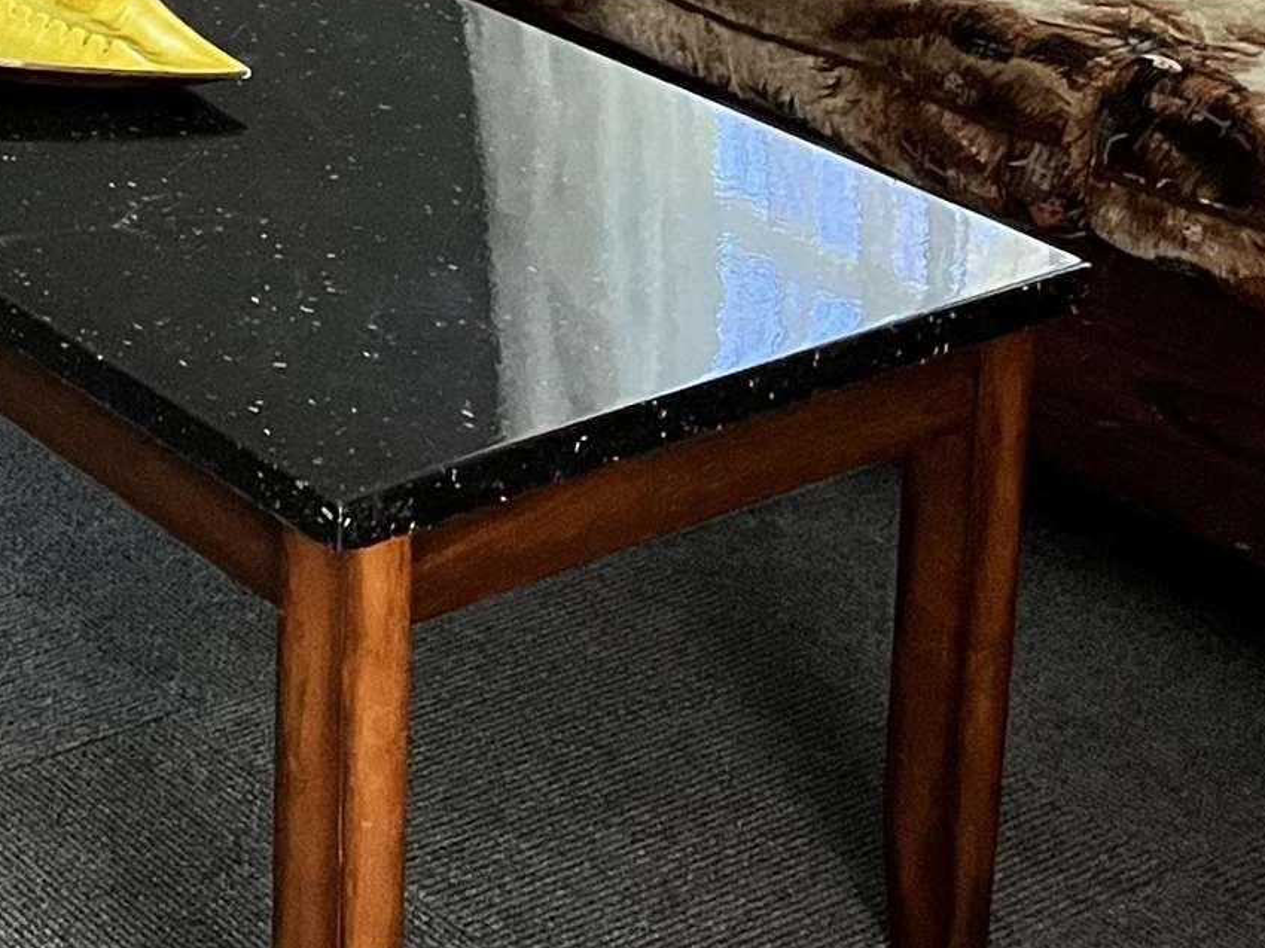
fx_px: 3434
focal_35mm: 94
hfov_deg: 18.3
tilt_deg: -11.0
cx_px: -701
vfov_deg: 14.3
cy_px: -610
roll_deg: -0.2
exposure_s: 1/60
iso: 200
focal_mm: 5.1
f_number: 1.6
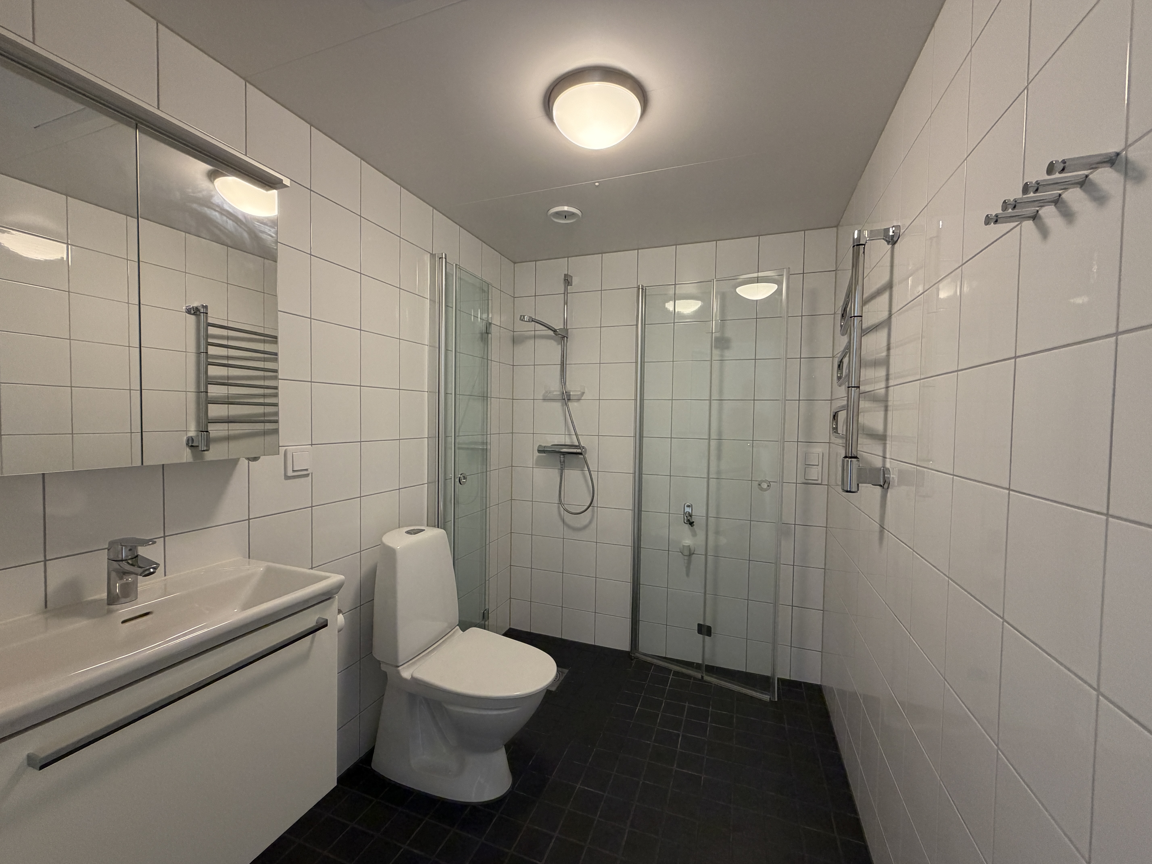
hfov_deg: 102.1
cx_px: 576
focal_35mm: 14
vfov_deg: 85.7
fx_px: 466
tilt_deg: -2.2
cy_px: 432
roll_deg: -0.4
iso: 250
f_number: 2.2
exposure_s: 1/50
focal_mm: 2.22
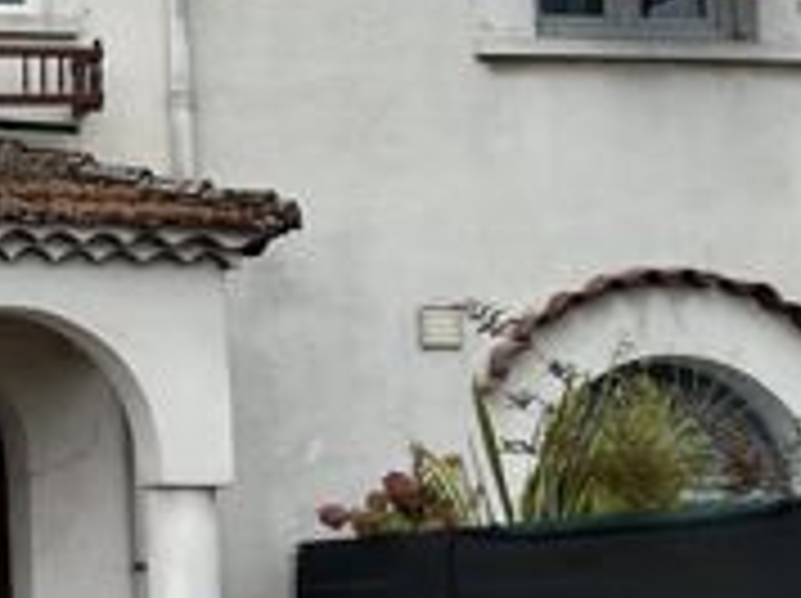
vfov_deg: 12.6
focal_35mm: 117
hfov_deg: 13.7
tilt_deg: +7.7
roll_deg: -0.1
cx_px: -909
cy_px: 279
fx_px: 2704
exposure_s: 1/5319
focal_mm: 5.1
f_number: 1.6
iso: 50
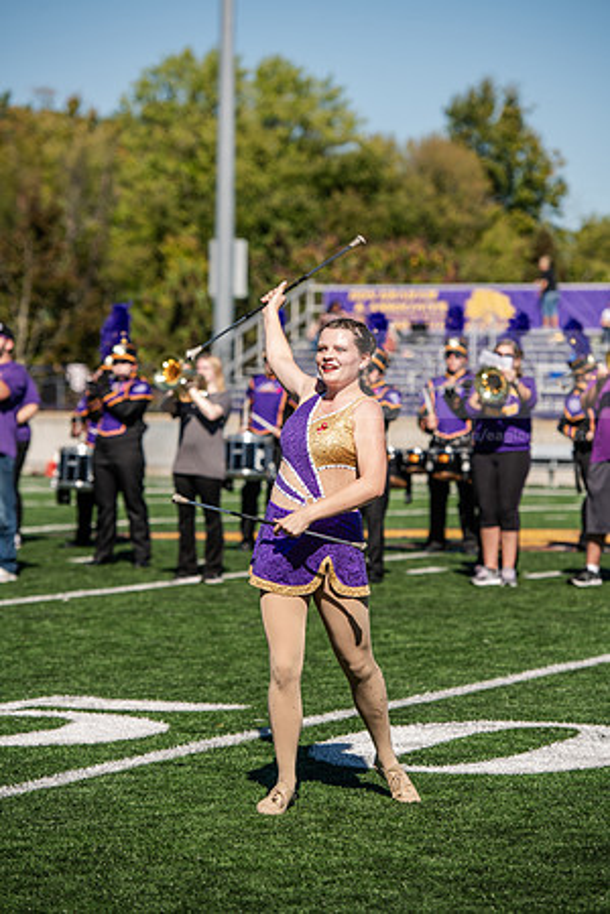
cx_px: 305
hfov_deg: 10.2
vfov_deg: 15.2
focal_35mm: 135
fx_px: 3431
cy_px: 457
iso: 50
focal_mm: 135
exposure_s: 1/400
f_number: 4
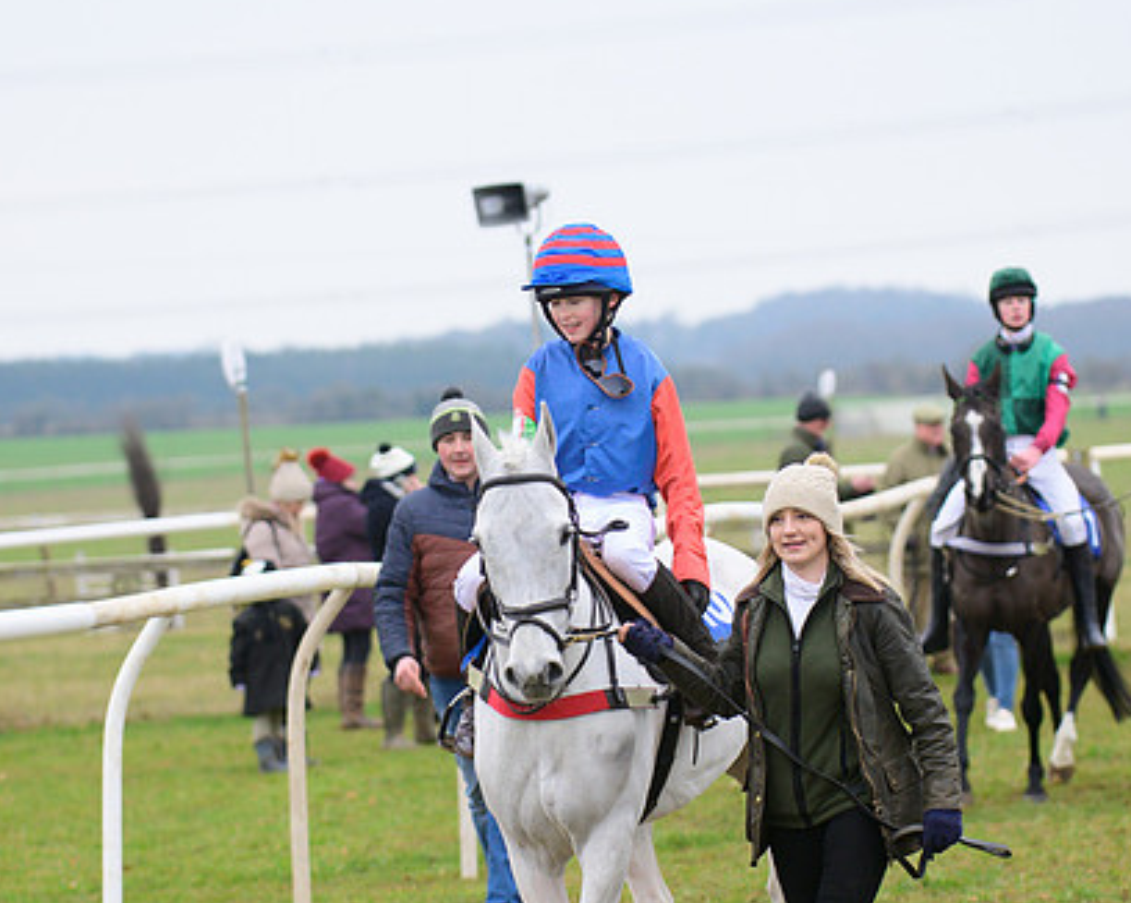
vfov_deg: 7.4
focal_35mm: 210
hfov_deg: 9.2
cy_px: 604
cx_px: 595
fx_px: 7026
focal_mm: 135
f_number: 5
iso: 1250
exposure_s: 1/640
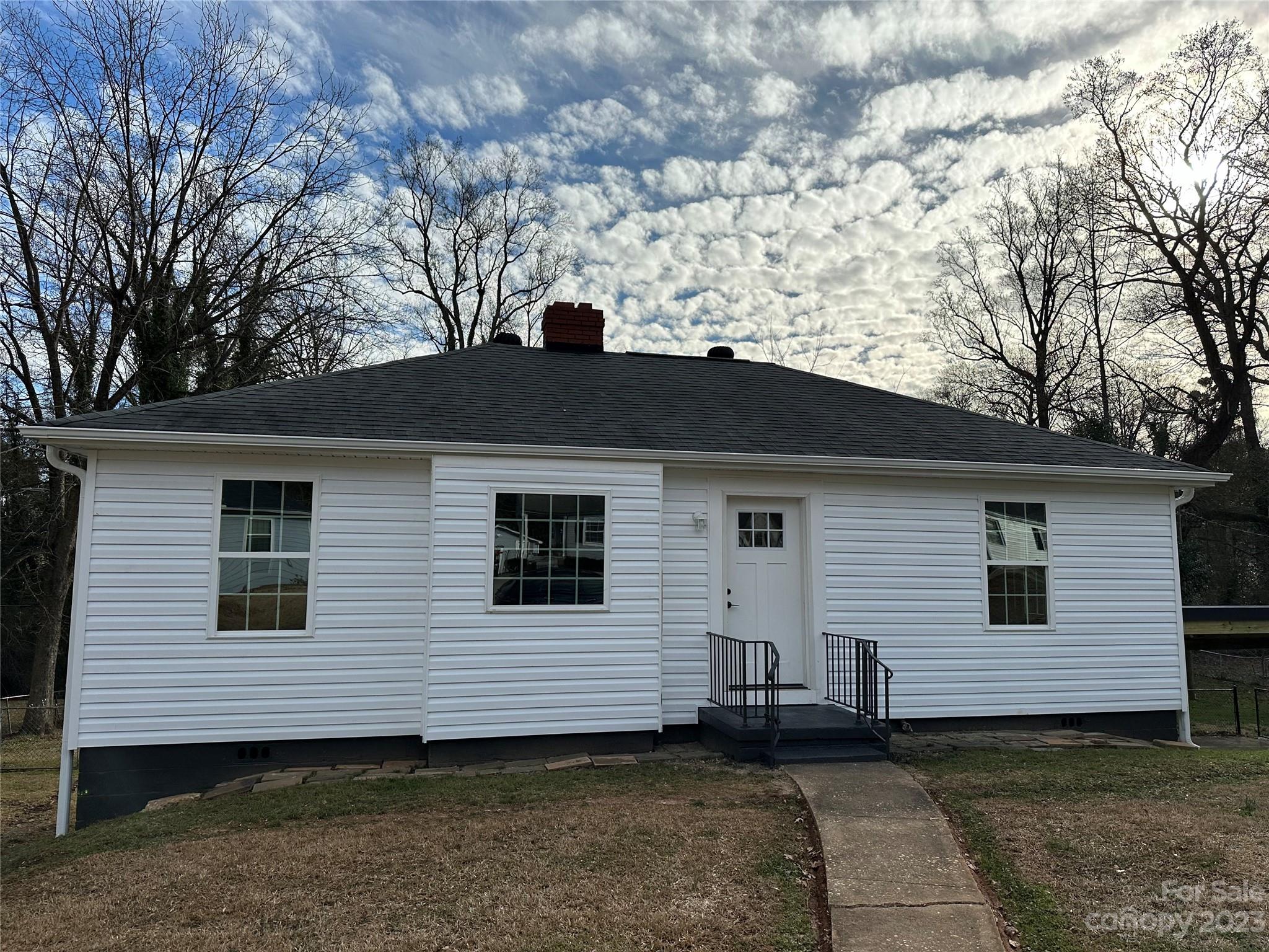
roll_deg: -0.1
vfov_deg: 56.8
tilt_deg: +5.4
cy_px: 476
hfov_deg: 71.6
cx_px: 634
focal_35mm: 24
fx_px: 880
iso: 80
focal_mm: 6.86
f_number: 1.78
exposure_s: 1/7576
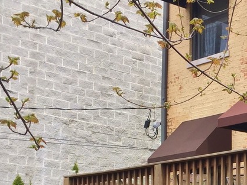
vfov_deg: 14.2
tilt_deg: +2.2
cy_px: 242
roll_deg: -1.4
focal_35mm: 100
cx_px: 311
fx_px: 713
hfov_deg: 18.4
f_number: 2.2
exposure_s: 1/557
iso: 32
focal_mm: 4.15
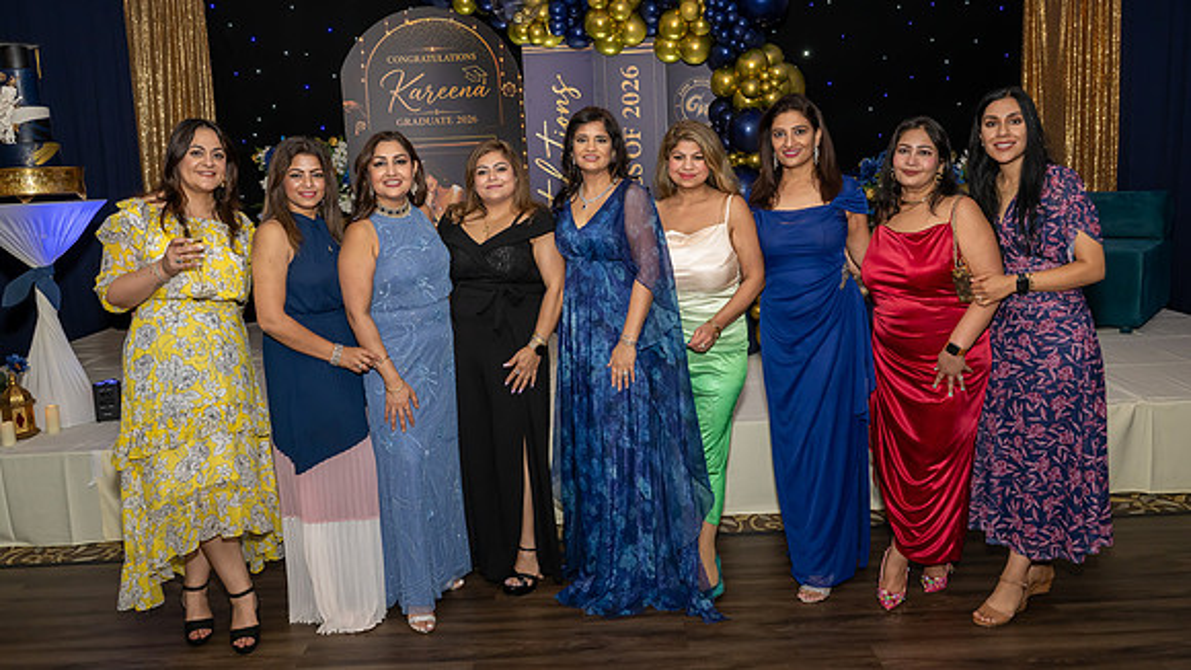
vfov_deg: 39.7
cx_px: 592
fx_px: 924
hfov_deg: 65.6
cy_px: 279
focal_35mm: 29
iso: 800
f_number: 9
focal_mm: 25
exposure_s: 1/250
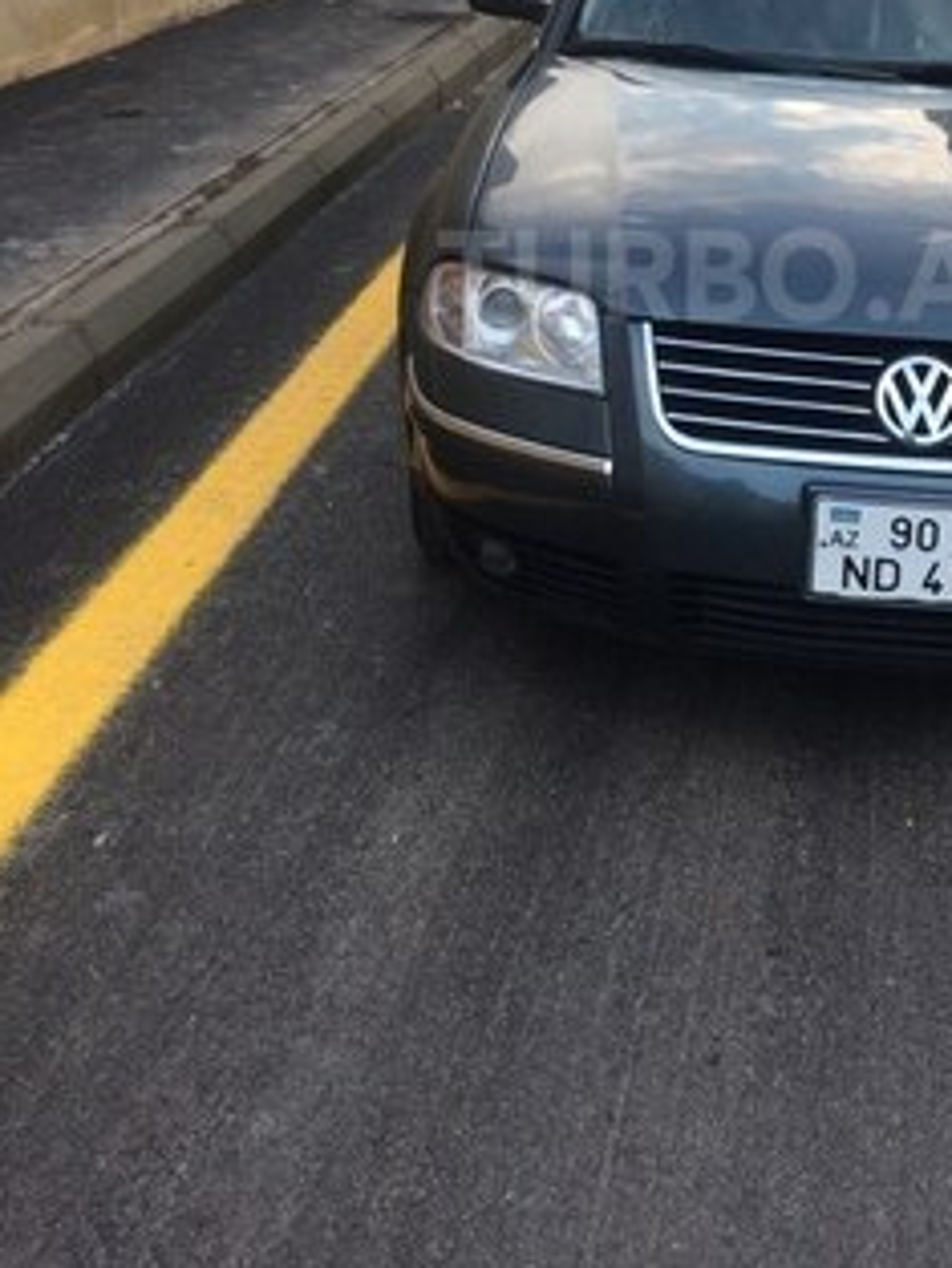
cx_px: 749
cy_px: 275
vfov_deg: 39.8
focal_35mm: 46
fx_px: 1686
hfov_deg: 30.8
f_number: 2.2
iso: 32
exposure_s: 1/208
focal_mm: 4.15
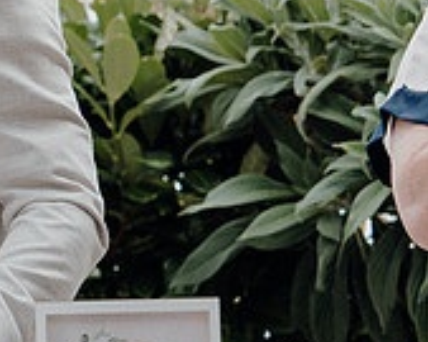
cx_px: -304
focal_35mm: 290
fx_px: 3671
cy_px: 98
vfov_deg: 5.3
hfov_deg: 6.5
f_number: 3.5
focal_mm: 60
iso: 125
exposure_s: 1/250
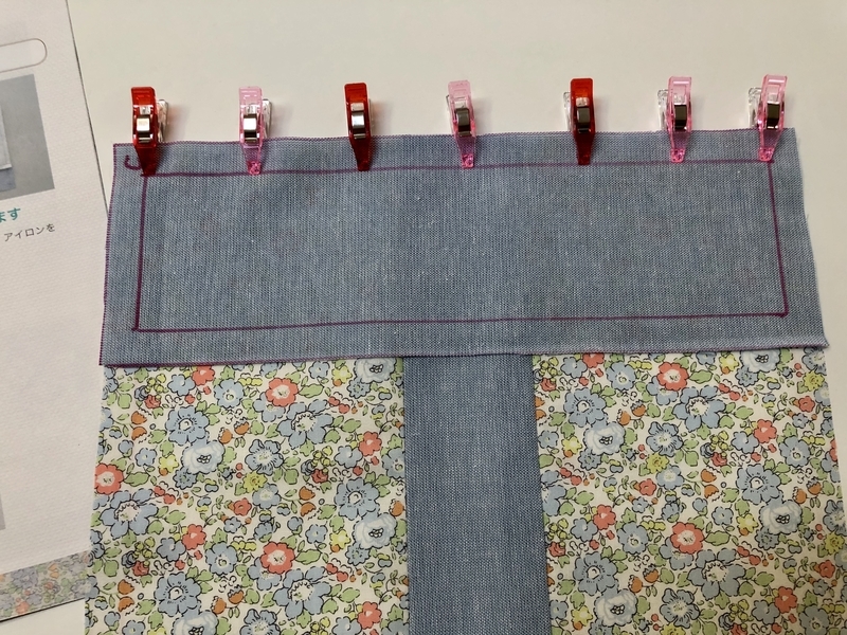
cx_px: 424
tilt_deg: -78.9
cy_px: 318
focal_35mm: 28
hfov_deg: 63.4
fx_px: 685
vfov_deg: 49.7
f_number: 1.8
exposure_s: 1/20
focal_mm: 4
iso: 40
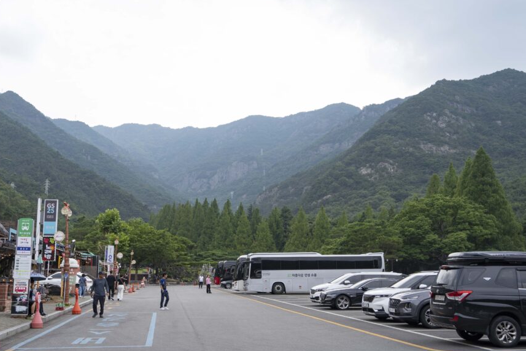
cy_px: 184
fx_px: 628
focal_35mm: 43
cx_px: 217
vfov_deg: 31.2
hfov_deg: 45.2
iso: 100
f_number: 8
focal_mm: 36
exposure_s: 1/200
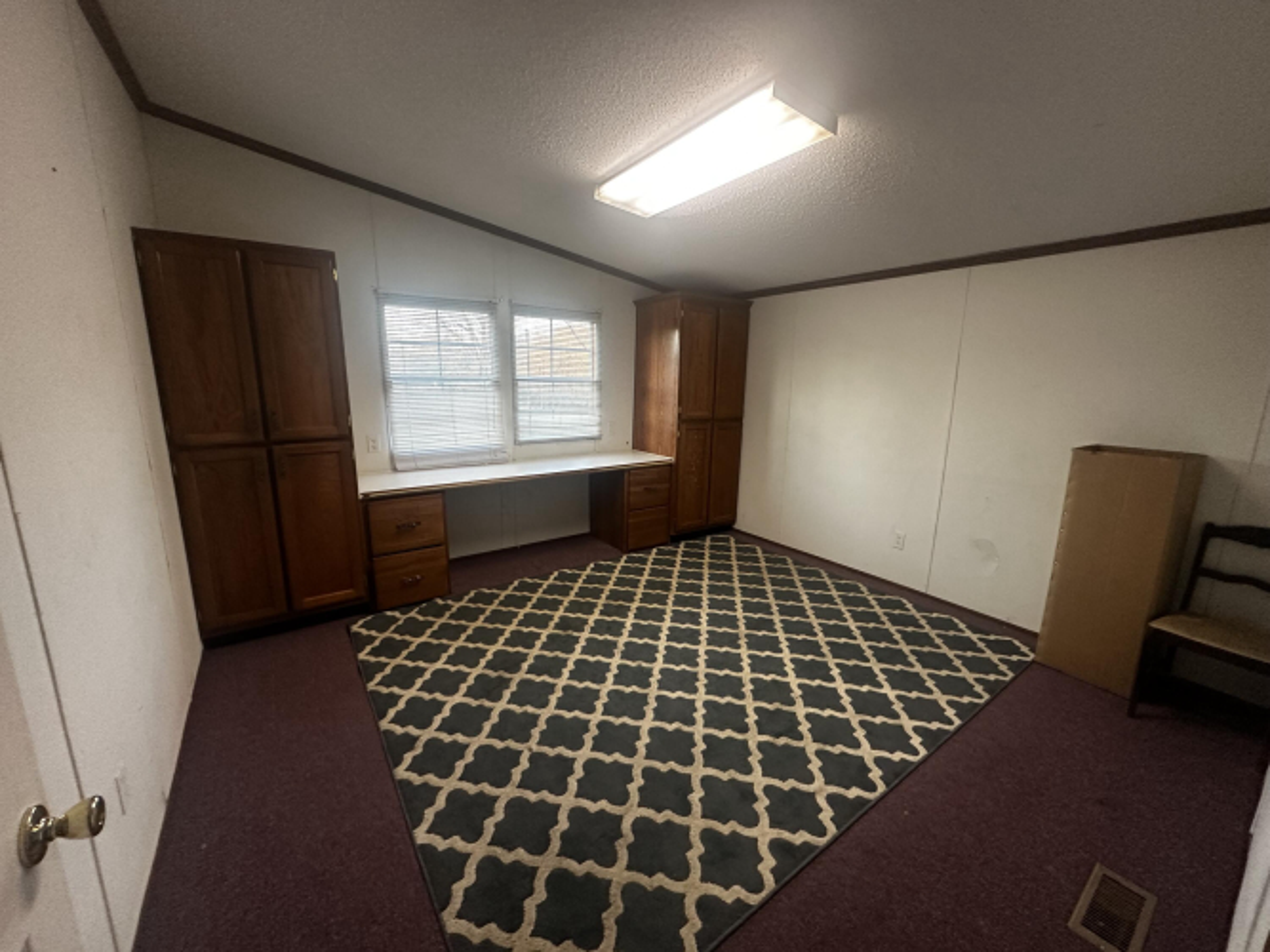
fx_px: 514
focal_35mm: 14
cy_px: 476
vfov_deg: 85.7
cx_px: 635
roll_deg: -2.6
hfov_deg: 102.1
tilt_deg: -9.3
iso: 250
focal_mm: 2.22
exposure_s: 1/60
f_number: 2.2
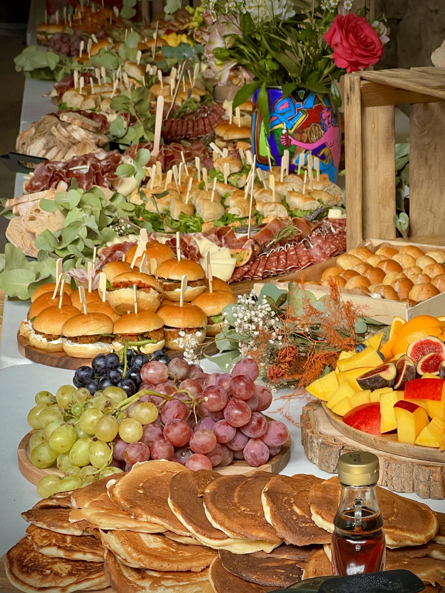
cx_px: 237
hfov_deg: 17.8
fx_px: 1423
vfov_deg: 23.6
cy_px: 302
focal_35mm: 83
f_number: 2.8
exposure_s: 1/99
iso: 40
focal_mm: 9
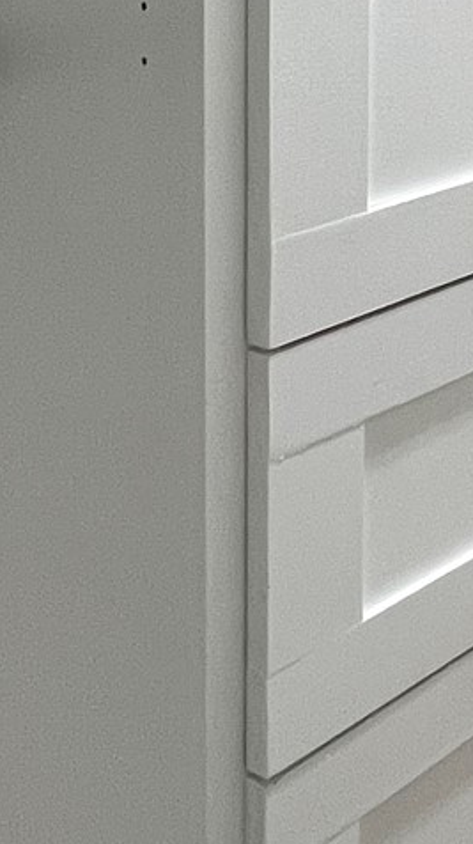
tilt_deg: -3.7
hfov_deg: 14.3
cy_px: -106
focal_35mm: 61
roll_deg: -3.3
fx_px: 1363
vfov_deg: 30.4
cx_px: 1088
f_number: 1.8
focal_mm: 1.57
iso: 160
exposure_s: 1/120
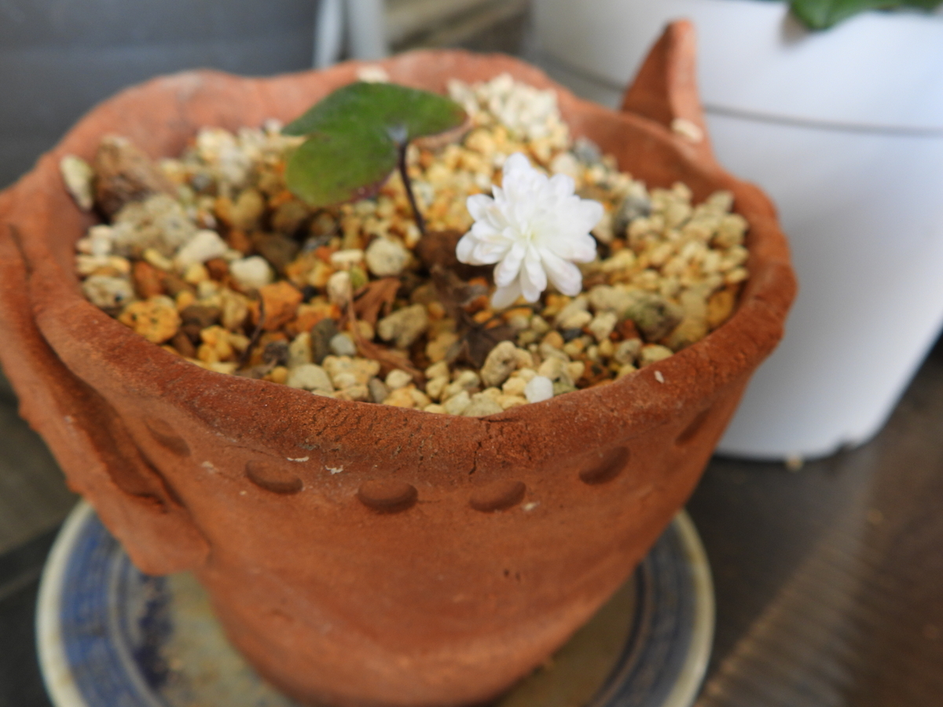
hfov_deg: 60.0
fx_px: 817
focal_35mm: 30
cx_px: 472
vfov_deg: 46.8
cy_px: 354
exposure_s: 1/30
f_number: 3.2
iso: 100
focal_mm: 5.4
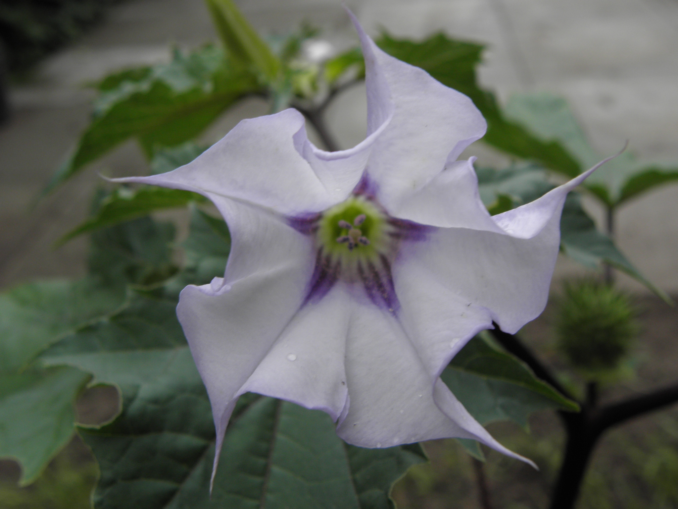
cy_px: 254
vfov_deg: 37.7
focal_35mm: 38
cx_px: 339
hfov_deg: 49.0
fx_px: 744
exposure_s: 1/40
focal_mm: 6.85
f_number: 3.2
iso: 80
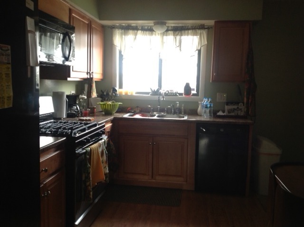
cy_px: 114
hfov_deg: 52.7
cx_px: 152
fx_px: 307
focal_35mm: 35
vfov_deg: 40.6
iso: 80
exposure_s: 1/15
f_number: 2.4
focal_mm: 4.28
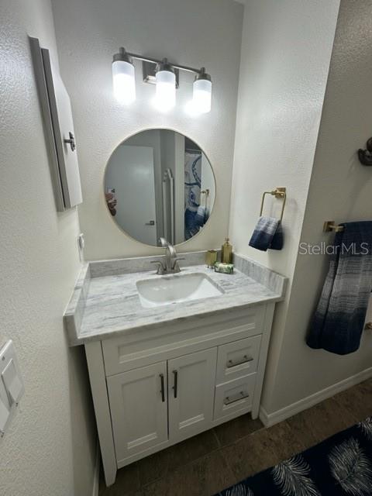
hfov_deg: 85.7
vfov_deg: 102.1
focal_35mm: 14
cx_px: 186
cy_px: 248
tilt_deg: -16.4
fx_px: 201
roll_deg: -1.7
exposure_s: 1/120
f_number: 2.2
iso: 64
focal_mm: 2.22
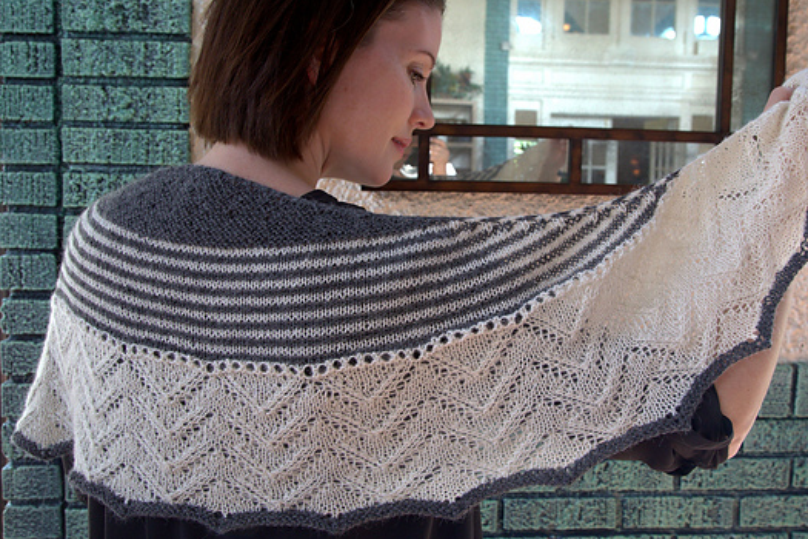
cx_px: 479
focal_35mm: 39
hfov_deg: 49.3
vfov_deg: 34.1
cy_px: 224
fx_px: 875
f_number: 8
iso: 1600
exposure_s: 1/60
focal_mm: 32
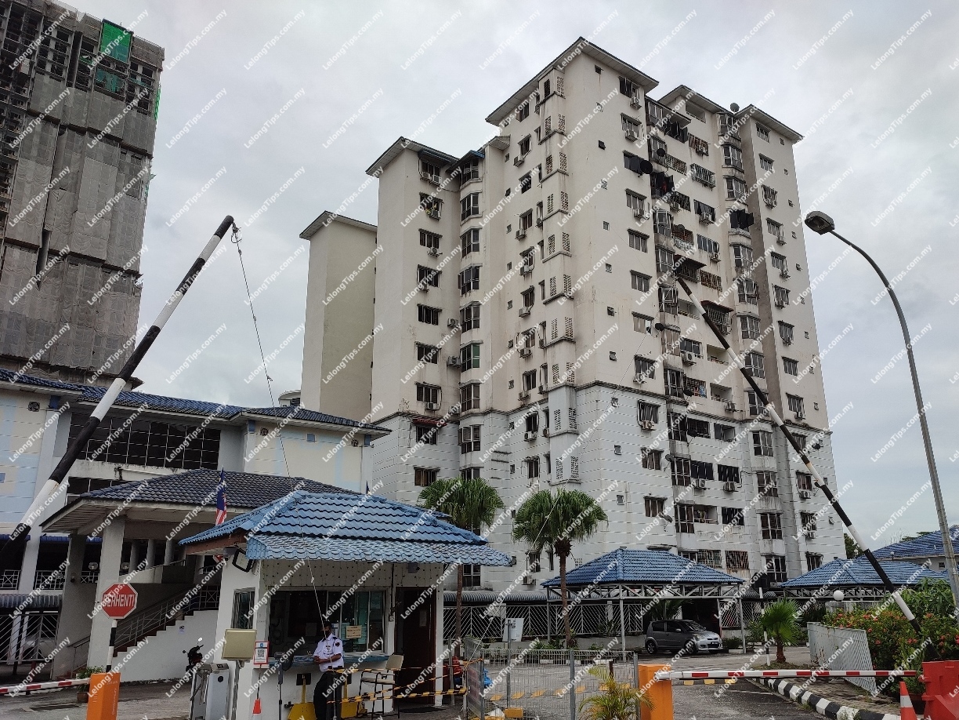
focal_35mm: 25
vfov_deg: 54.9
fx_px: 693
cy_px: 360
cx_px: 480
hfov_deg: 69.4
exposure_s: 1/812
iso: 50
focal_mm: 6.04
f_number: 1.9
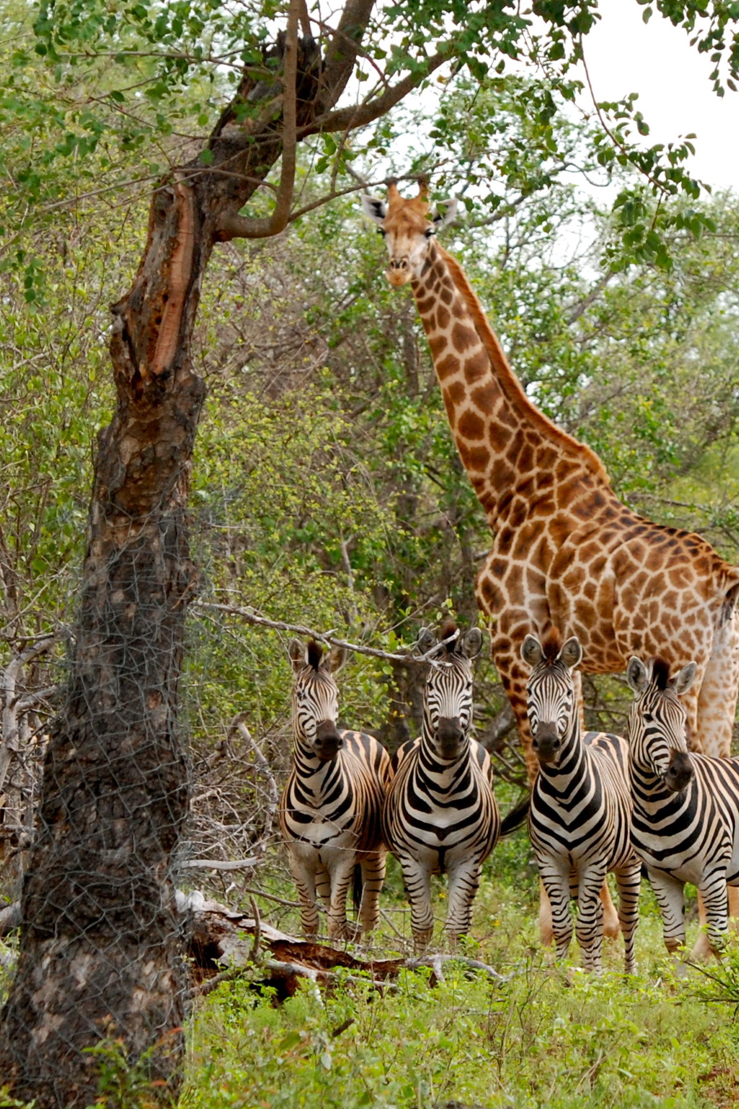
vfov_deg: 8.7
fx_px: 7288
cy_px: 554
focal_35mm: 237
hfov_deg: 5.8
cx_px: 769
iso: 400
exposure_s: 1/500
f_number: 5.6
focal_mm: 105
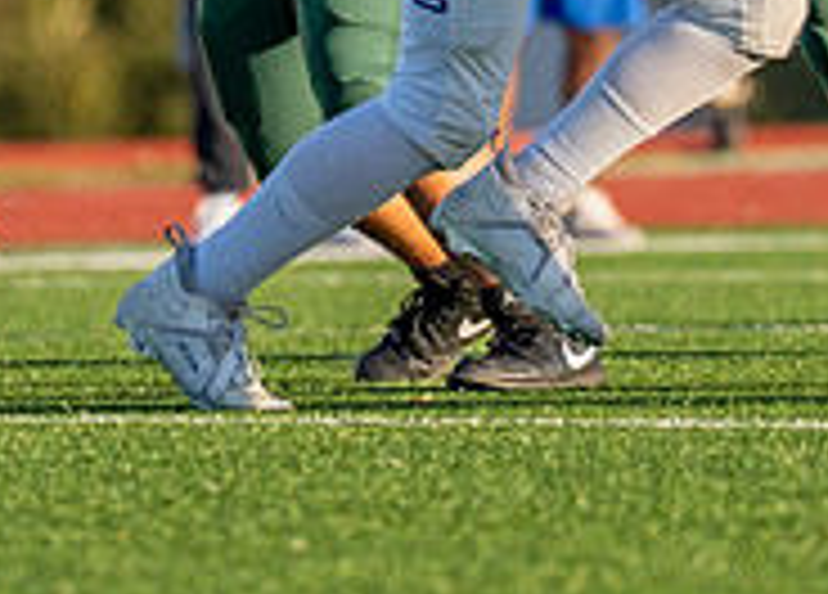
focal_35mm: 1102
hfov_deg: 1.8
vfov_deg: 1.3
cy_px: -179
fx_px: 25953
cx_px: 409
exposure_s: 1/3200
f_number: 2.8
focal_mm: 200
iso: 200
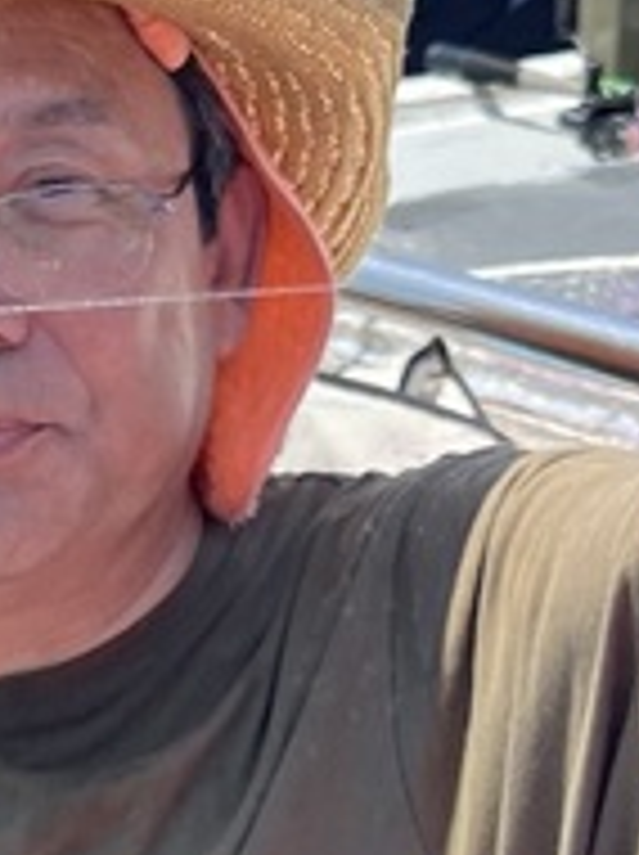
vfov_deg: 16.6
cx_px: -22
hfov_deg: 12.5
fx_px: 2886
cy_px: 756
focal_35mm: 117
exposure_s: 1/2513
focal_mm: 5.7
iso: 50
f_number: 1.5
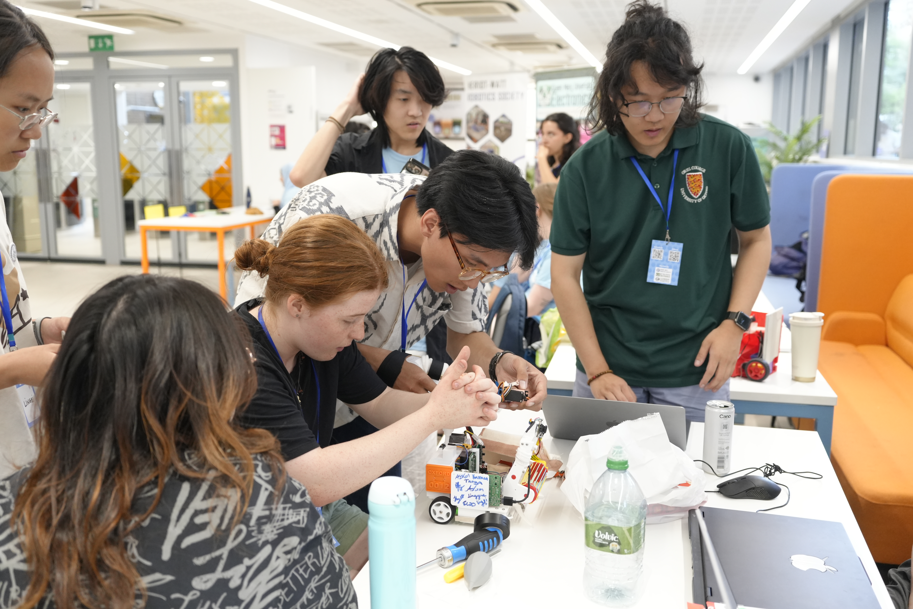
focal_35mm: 35
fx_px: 888
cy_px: 304
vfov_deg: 37.9
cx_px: 456
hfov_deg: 54.4
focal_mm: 35
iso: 2500
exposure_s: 1/200
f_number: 3.5
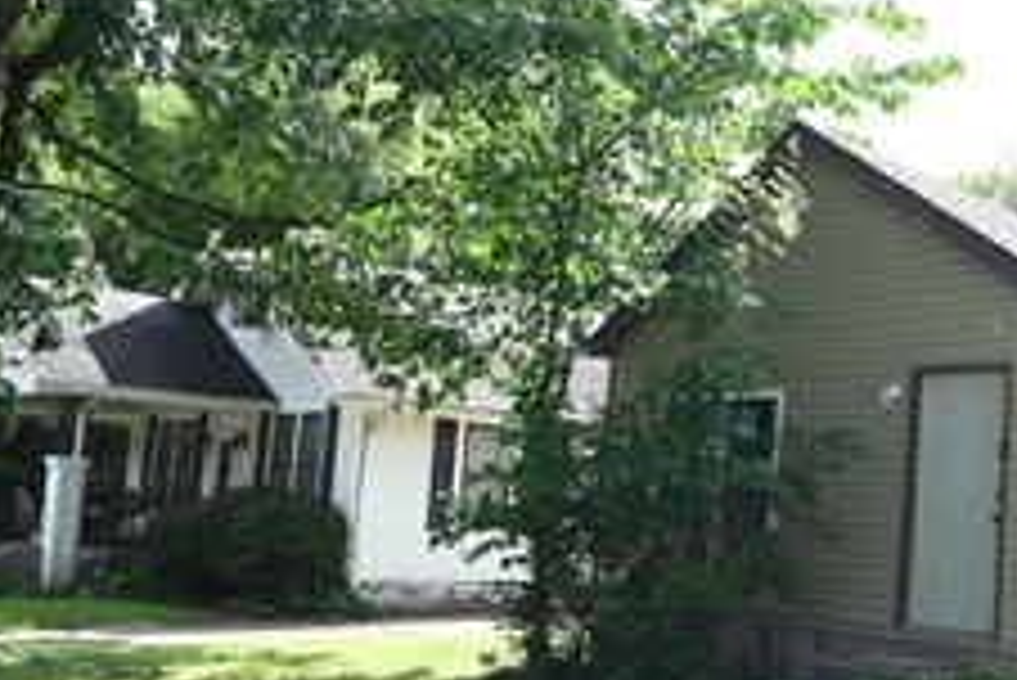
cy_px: 444
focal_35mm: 42
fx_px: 1187
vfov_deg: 31.7
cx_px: 932
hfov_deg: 42.2
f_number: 4.5
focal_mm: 19
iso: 400
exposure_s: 1/640
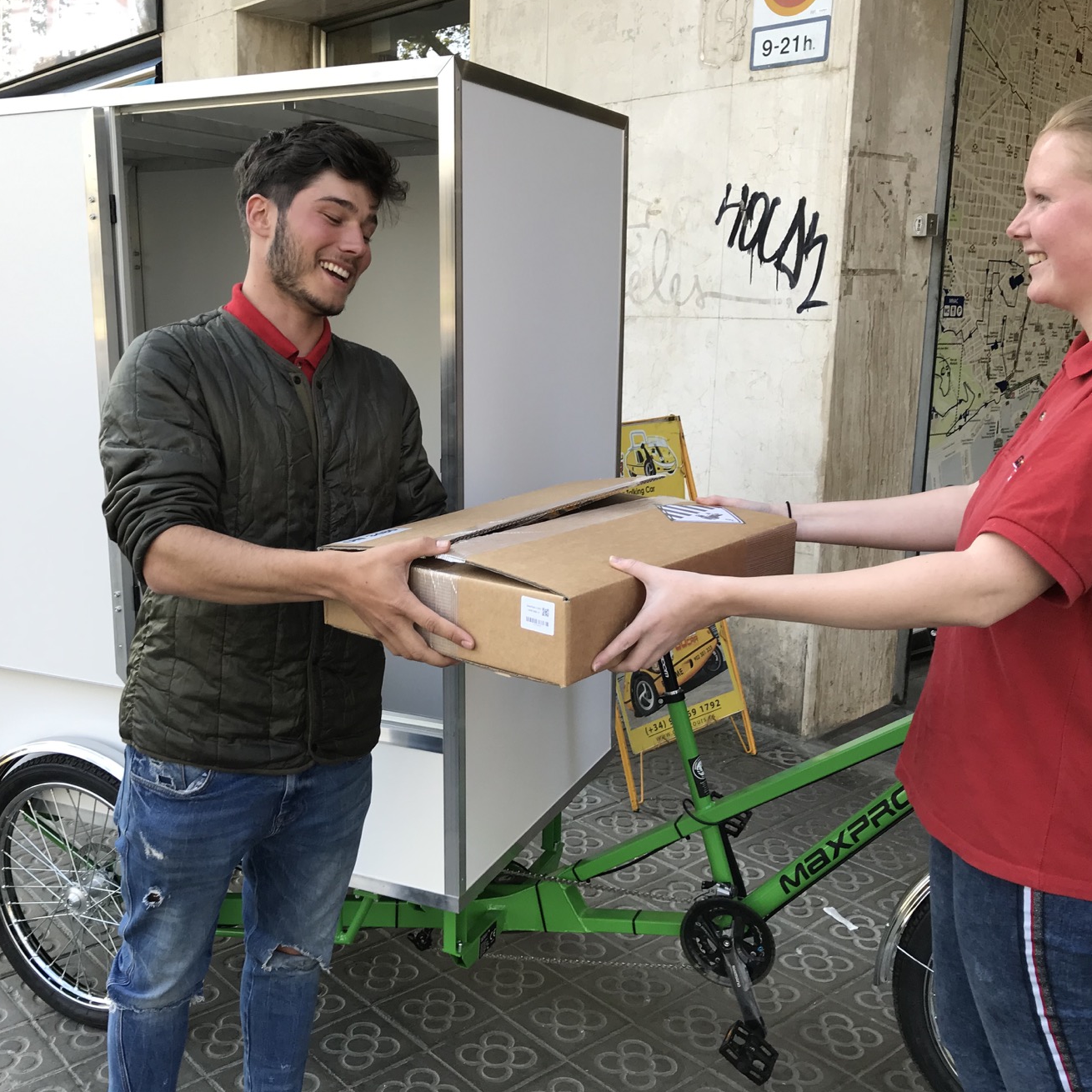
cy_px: 543
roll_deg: +0.2
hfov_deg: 48.3
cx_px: 465
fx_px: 1213
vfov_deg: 48.5
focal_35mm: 34
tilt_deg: -13.2
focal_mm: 3.99
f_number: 1.8
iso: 20
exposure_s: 1/127
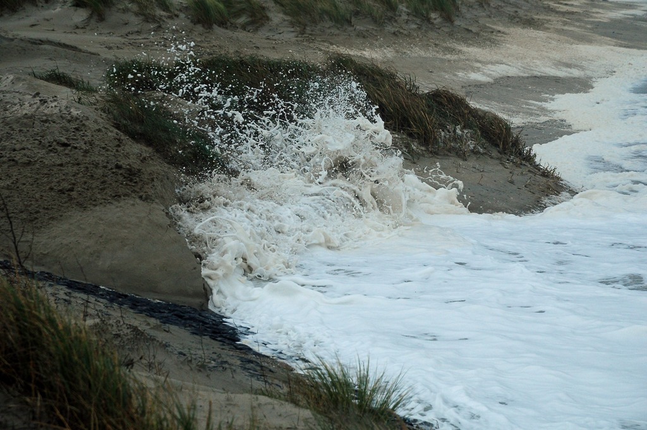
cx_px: 324
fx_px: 2289
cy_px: 215
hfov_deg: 16.1
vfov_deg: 10.7
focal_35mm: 128
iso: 720
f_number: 8
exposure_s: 1/500
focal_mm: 85
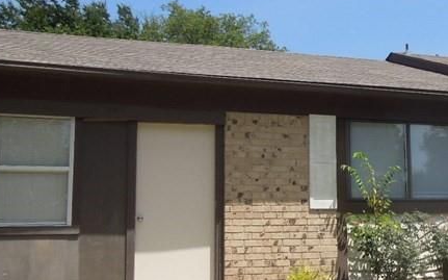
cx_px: 436
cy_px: 133
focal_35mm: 63
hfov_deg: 30.5
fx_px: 769
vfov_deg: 20.6
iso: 100
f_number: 6.6
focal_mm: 4.5
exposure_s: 1/320
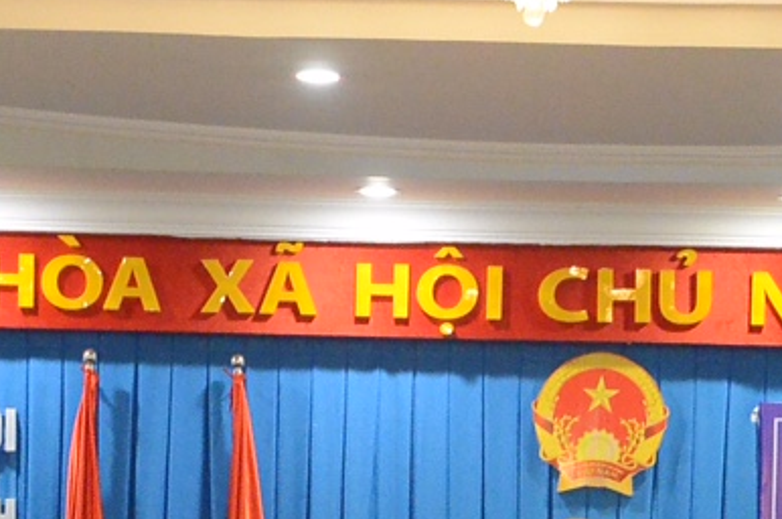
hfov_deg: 9.8
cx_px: 581
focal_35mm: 209
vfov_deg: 6.4
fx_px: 4532
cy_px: 839
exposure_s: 1/60
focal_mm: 42
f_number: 7.1
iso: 6400
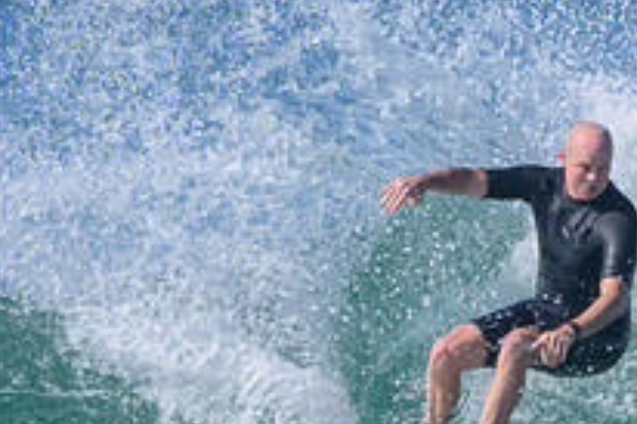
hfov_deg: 0.7
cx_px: 761
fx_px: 52774
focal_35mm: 2985
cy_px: 437
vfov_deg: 0.5
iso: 900
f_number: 11
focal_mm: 1000
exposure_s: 1/2000
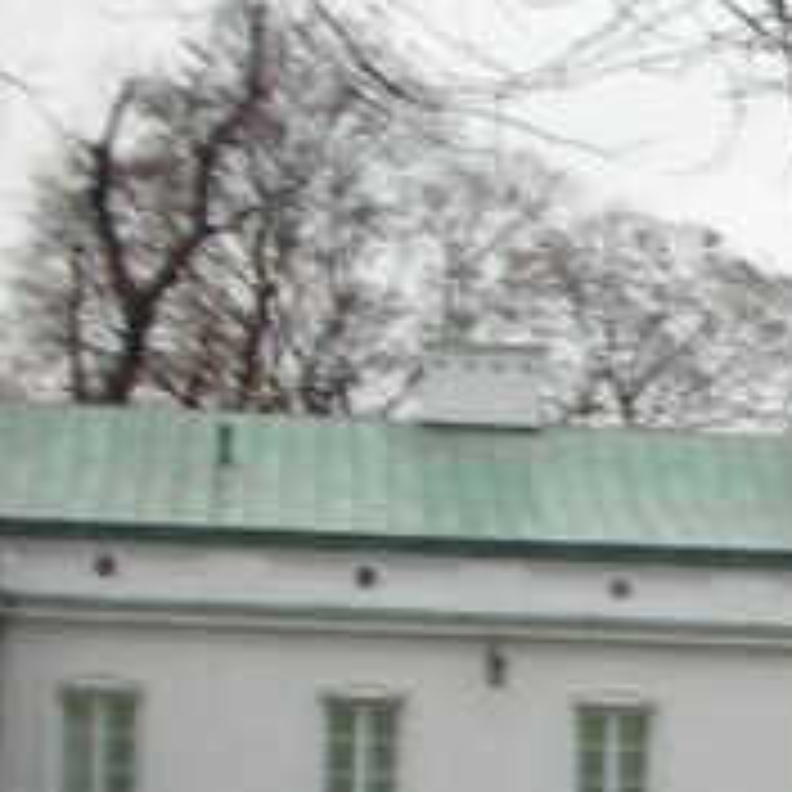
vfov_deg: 12.2
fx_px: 3650
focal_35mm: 141
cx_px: 1359
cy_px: 806
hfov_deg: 11.6
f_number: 3
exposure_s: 1/30
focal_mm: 5.8
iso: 66
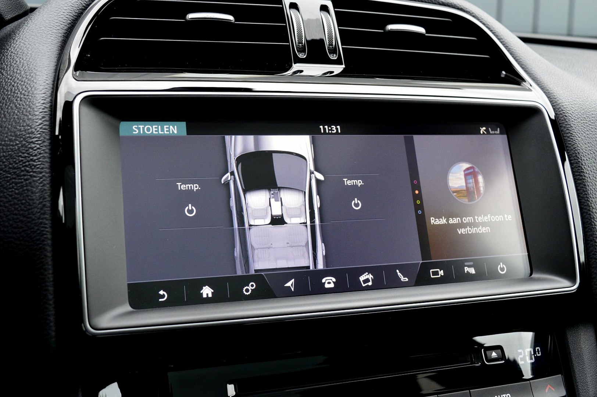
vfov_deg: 33.0
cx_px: 298
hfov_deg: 48.0
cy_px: 198
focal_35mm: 40
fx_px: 671
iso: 800
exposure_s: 1/60
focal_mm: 27
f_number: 7.1
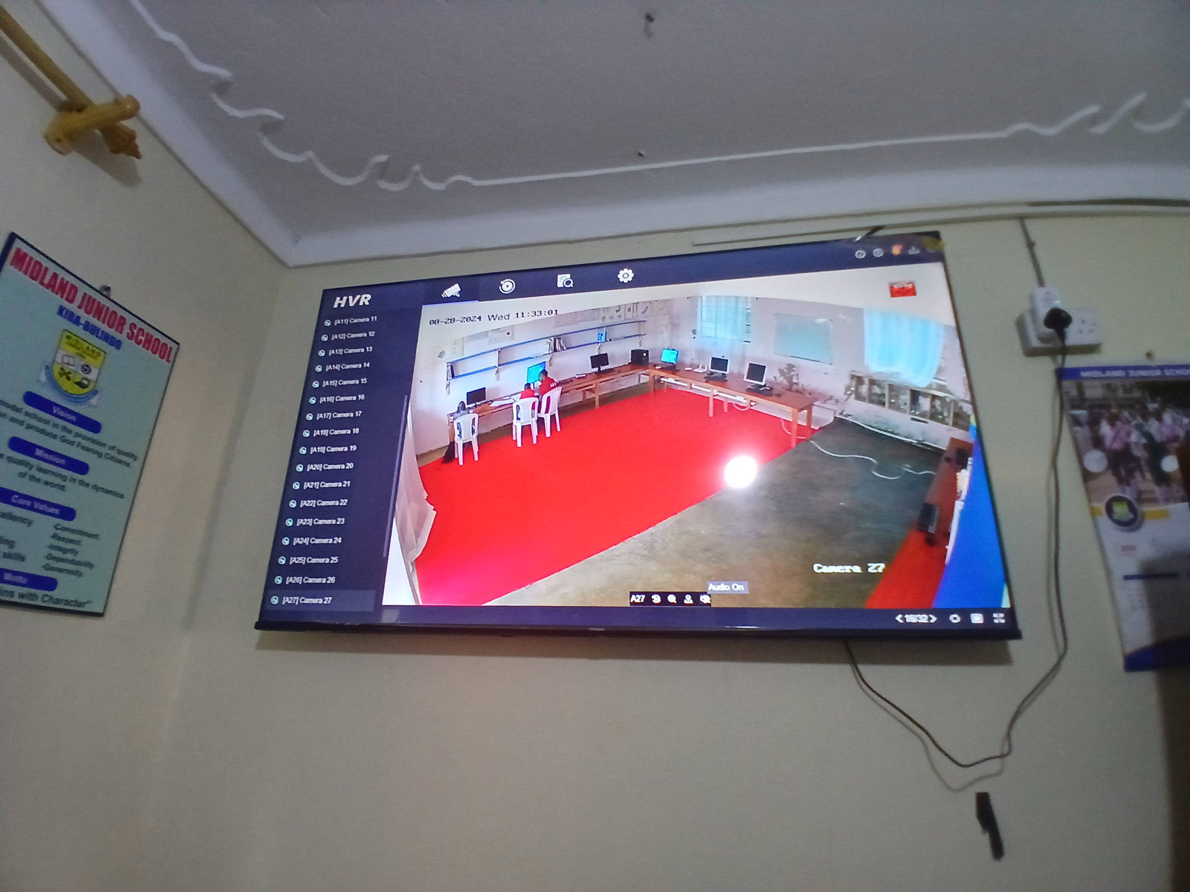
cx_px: 595
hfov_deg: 91.0
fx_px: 584
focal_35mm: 17
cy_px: 446
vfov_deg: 74.7
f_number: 2.2
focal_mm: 1.4
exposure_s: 1/33.3
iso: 200
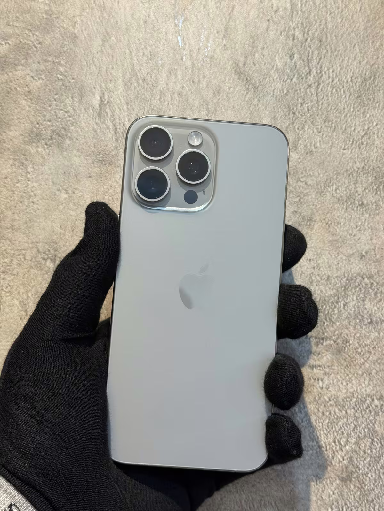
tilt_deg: +7.9
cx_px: 192
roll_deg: -12.3
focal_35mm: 48
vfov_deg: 39.7
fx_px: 710
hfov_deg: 30.3
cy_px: 256
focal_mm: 6.76
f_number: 1.78
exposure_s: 1/50
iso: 80
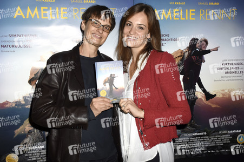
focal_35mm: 40
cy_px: 81
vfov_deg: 33.0
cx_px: 122
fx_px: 274
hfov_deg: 48.0
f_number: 6.3
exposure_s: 1/160
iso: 640
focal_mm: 27
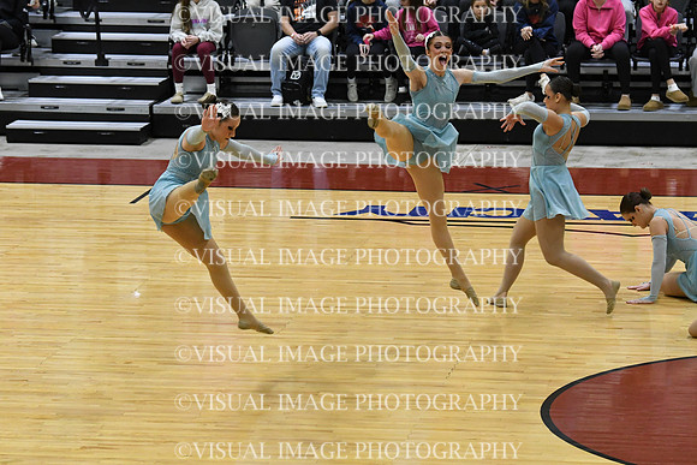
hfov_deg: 12.4
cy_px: 232
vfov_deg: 8.3
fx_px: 3195
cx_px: 348
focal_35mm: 165
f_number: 4
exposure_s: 1/500
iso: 5000
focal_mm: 110
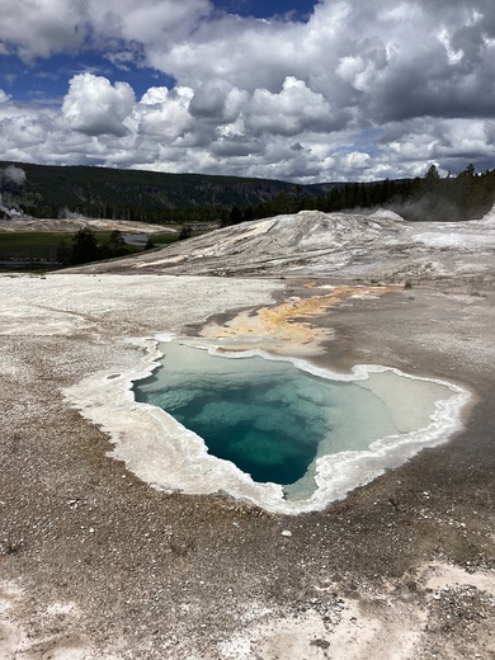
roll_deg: +1.2
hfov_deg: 45.4
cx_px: 248
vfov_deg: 58.4
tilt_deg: -11.3
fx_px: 591
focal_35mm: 31
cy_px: 330
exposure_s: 1/4082
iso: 25
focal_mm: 3.3
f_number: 2.4
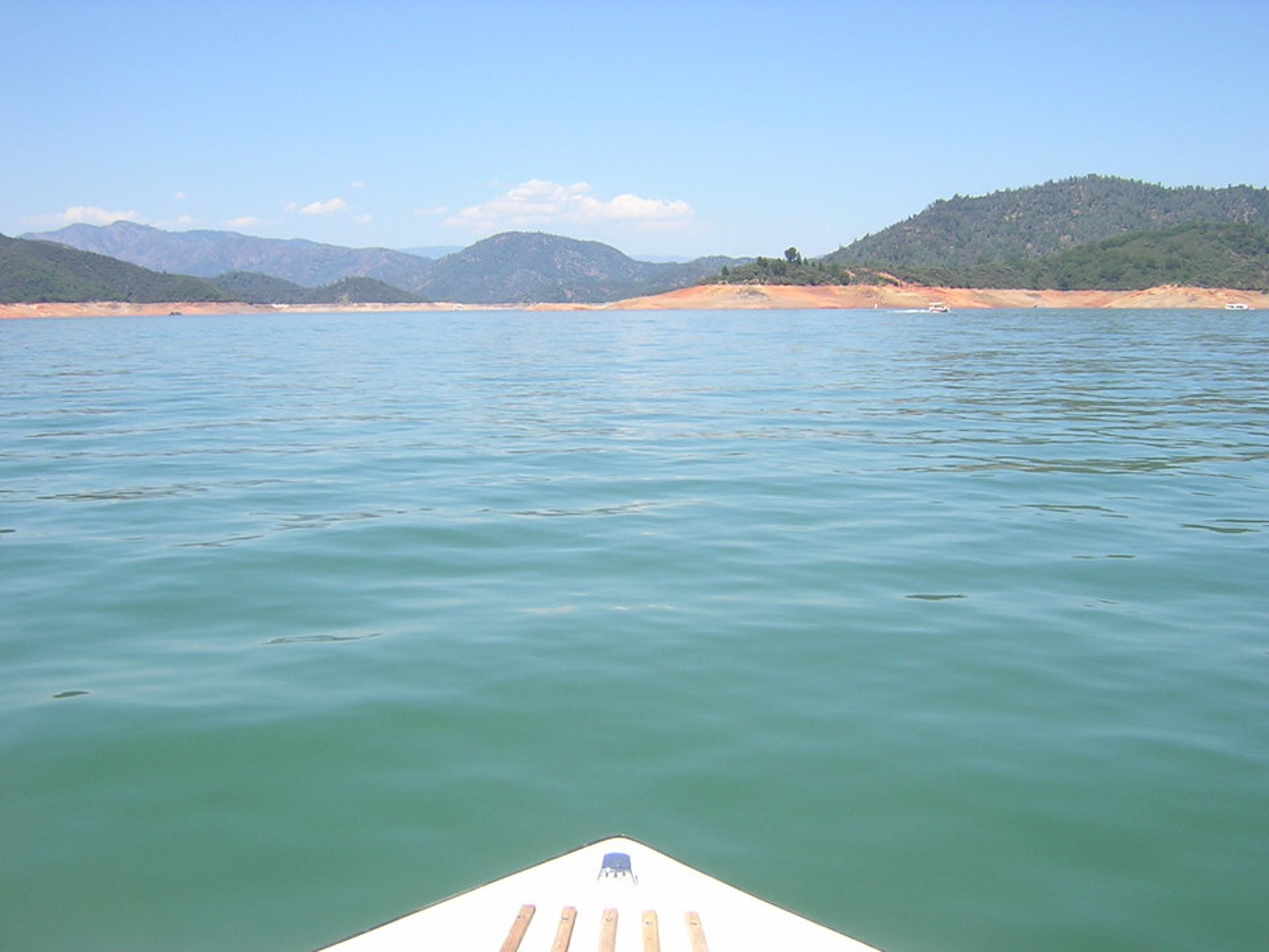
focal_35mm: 36
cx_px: 634
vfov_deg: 39.7
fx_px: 1320
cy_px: 476
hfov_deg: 51.4
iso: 100
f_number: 5.2
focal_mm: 4.7
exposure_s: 1/225
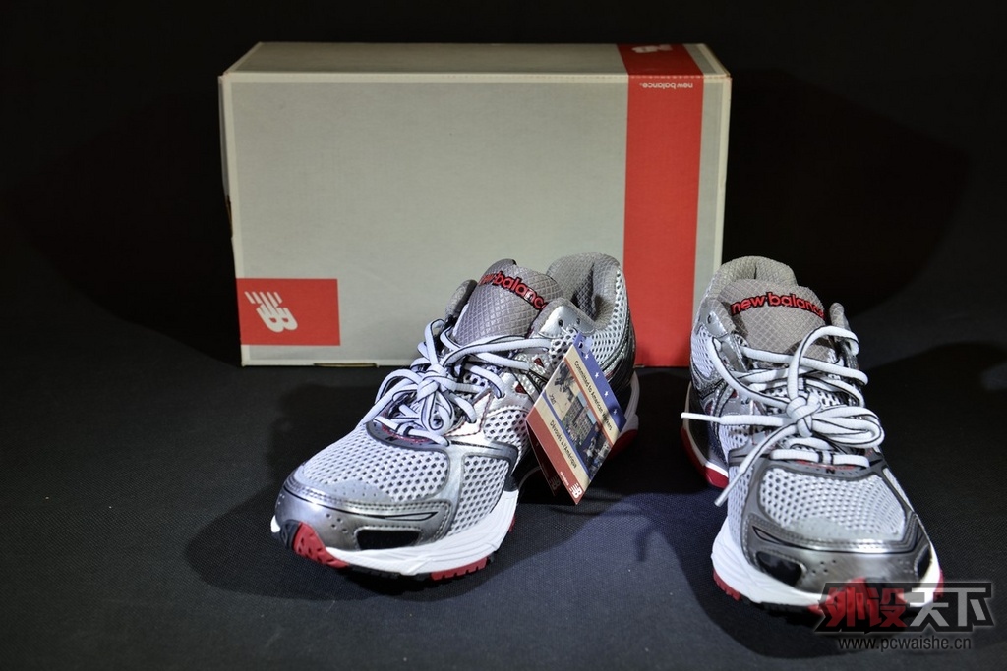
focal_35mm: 50
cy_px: 336
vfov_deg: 27.0
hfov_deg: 39.6
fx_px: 1399
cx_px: 504
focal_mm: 50
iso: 100
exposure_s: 1/13
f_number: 7.1
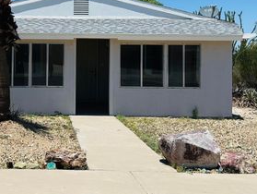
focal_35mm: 43
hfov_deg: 42.0
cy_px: 27
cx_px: 53
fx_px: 320
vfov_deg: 32.3
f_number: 1.78
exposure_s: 1/7042
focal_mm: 6.86
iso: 80
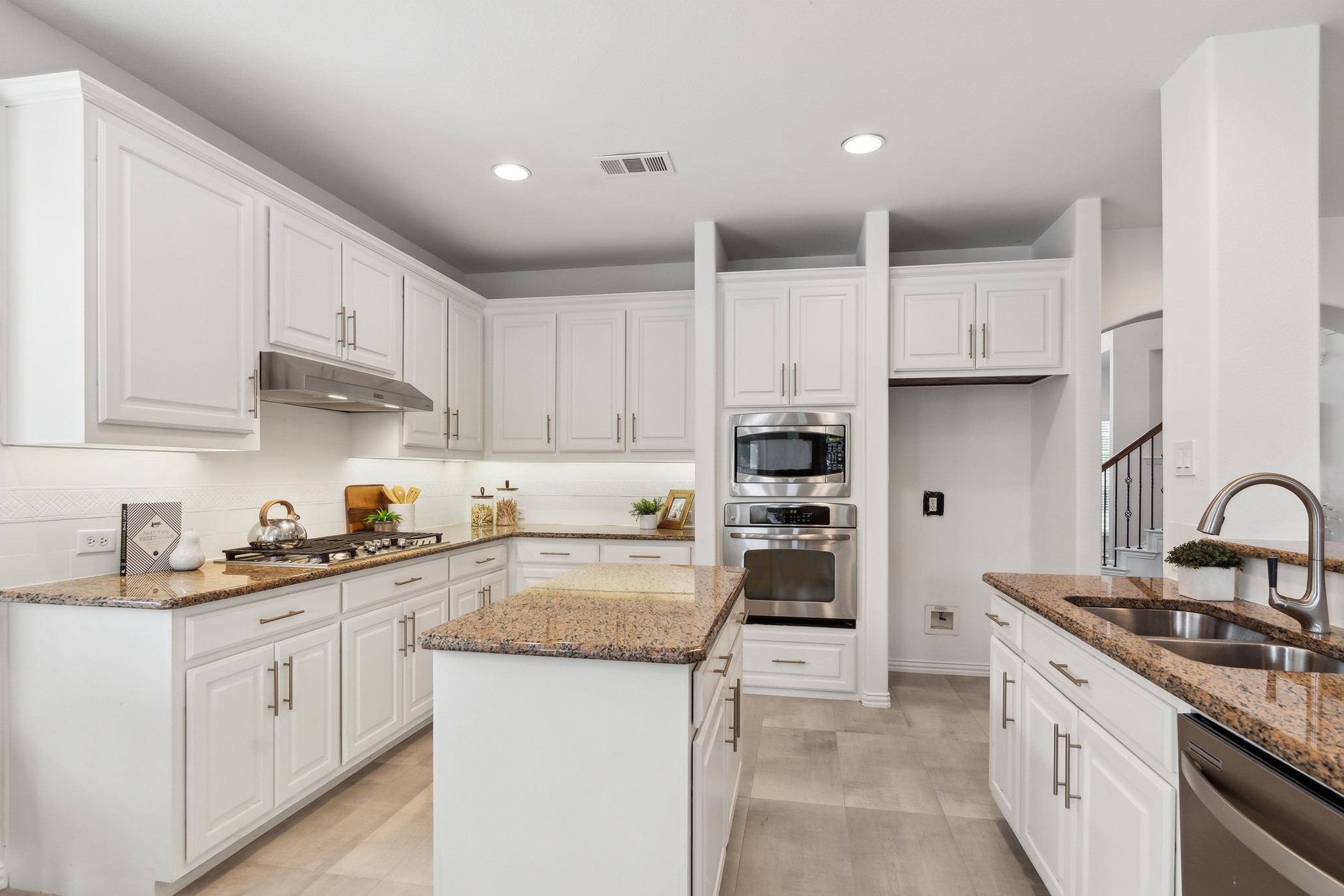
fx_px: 635
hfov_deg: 93.3
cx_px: 681
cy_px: 475
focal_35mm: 17
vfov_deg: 70.4
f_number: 6.3
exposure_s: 1/20
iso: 200
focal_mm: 16
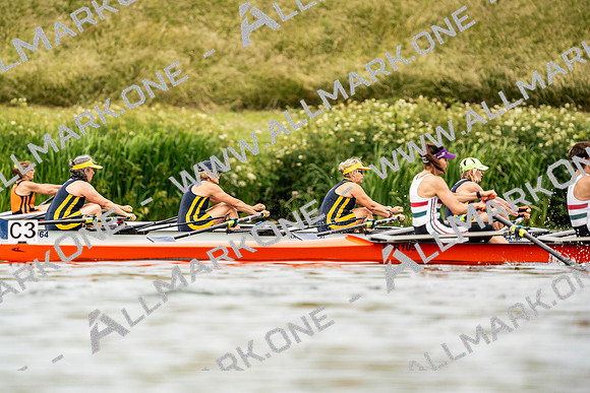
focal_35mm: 500
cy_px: 196
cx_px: 295
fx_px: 8196
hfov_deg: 4.1
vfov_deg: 2.8
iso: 320
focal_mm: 500
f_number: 6.3
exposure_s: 1/2000
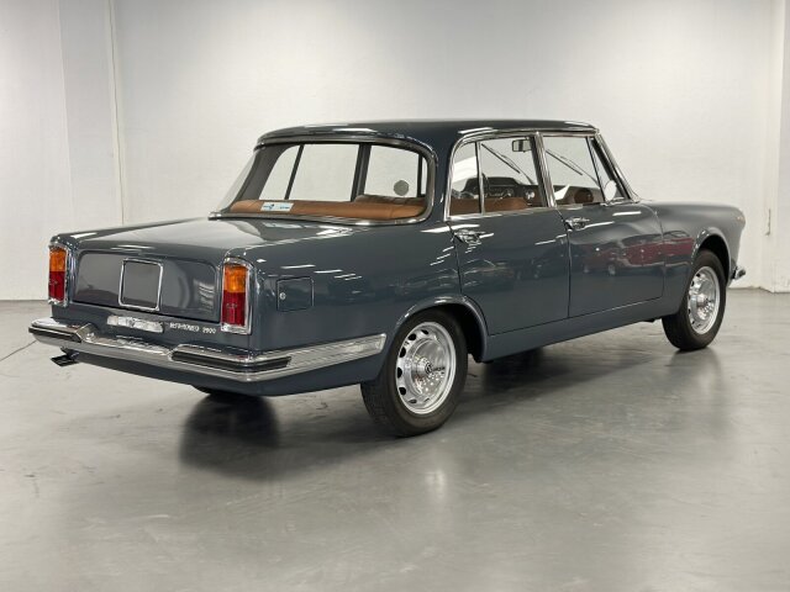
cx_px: 395
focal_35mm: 48
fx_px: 1095
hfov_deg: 39.7
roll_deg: +1.1
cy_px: 296
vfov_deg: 30.3
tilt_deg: -7.6
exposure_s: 1/50
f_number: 1.78
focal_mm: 6.86
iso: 100
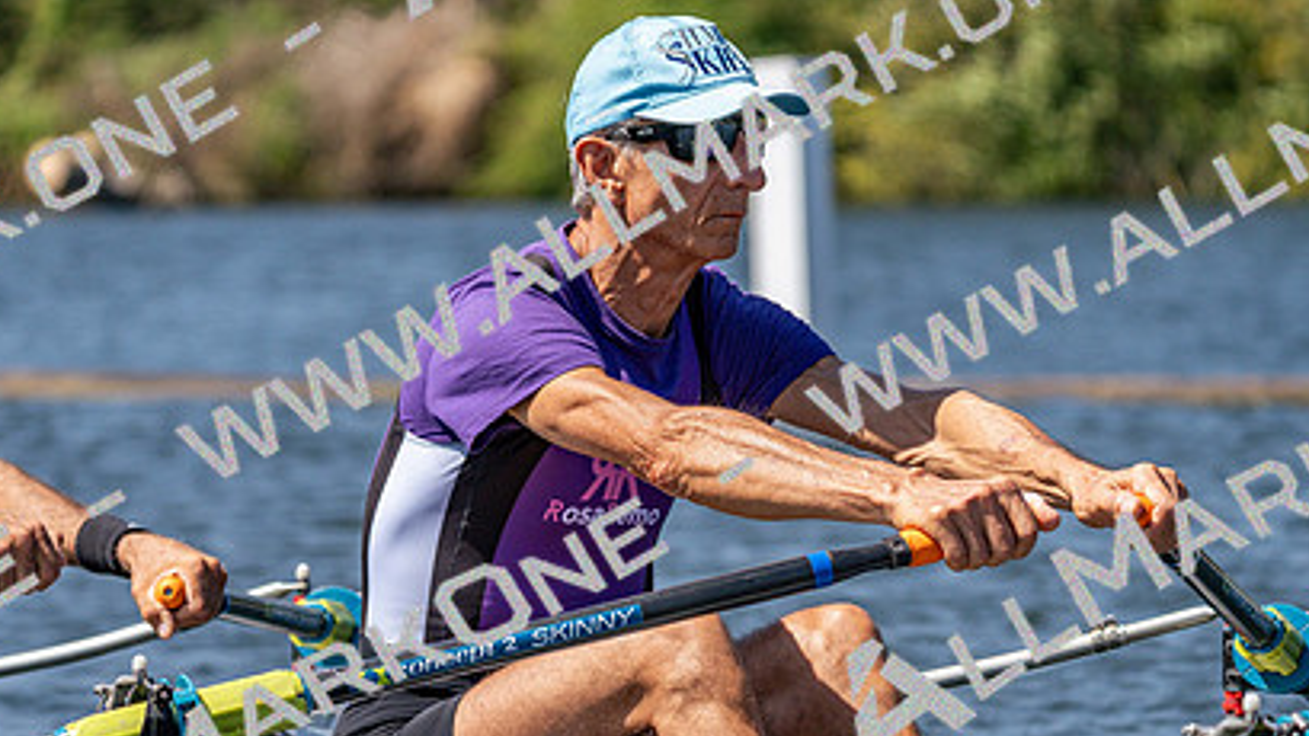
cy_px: 488
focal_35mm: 321
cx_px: 573
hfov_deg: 6.7
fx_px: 11141
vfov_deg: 3.8
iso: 250
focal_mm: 216
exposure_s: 1/2000
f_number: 5.6
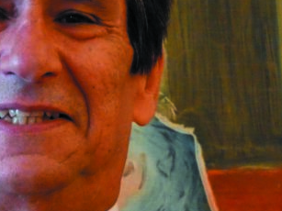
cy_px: 68
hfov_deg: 5.8
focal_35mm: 340
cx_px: 13
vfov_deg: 4.4
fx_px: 2769
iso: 1600
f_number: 5.4
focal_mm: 26.9
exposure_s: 1/25
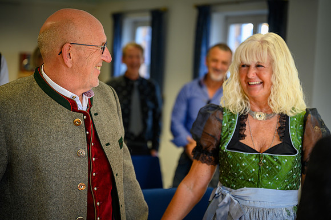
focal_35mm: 70
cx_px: 166
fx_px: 643
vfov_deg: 19.4
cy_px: 110
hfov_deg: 28.9
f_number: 2.8
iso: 400
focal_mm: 70
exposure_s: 1/200
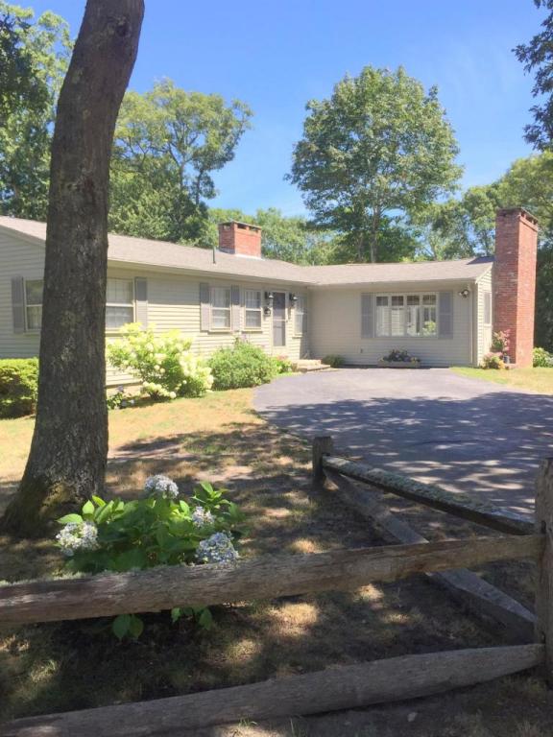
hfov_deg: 48.2
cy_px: 368
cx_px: 276
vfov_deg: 61.7
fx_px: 618
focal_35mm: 29
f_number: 2.2
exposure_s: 1/920
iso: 32
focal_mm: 4.15
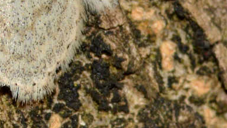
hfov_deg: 5.5
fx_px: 2353
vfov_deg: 3.1
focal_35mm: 391
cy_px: -50
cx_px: -18
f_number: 20
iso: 100
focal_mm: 100
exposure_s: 1/200
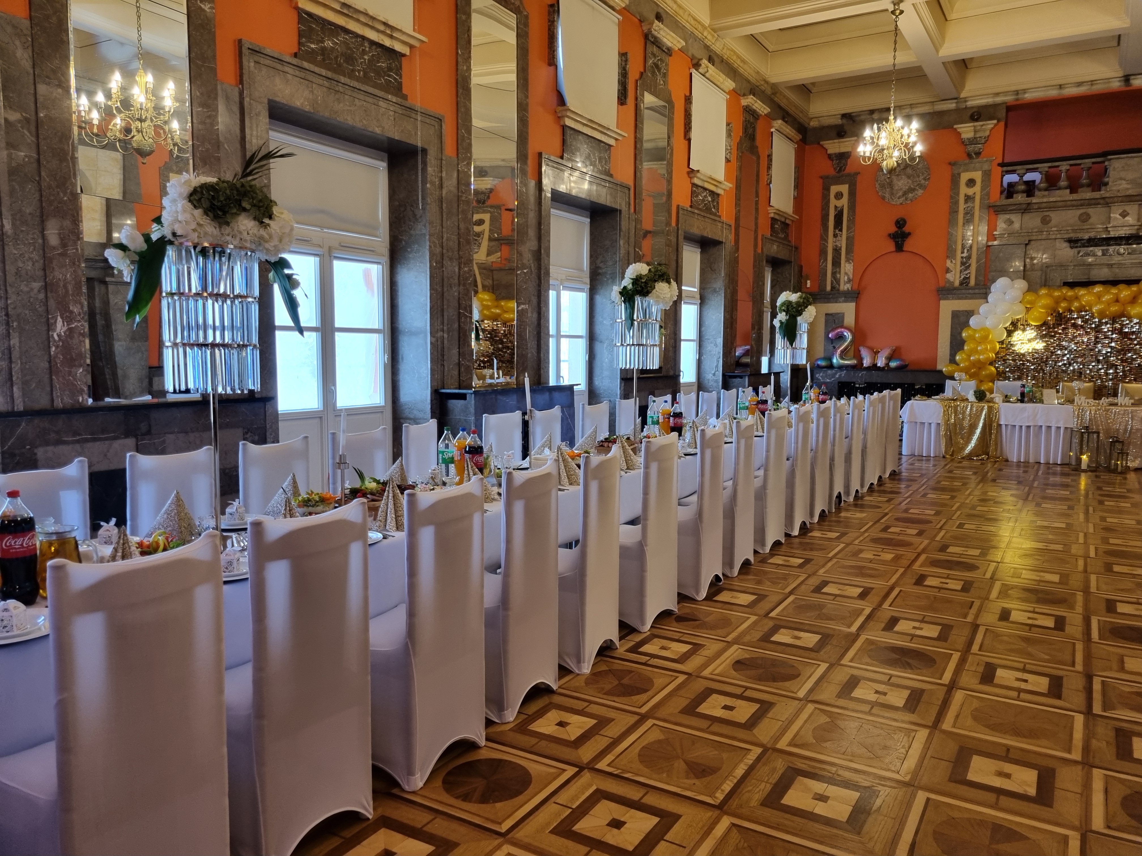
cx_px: 571
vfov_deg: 53.1
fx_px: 858
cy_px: 428
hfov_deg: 67.3
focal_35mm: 26
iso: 200
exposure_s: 1/50
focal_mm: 5.4
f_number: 1.8
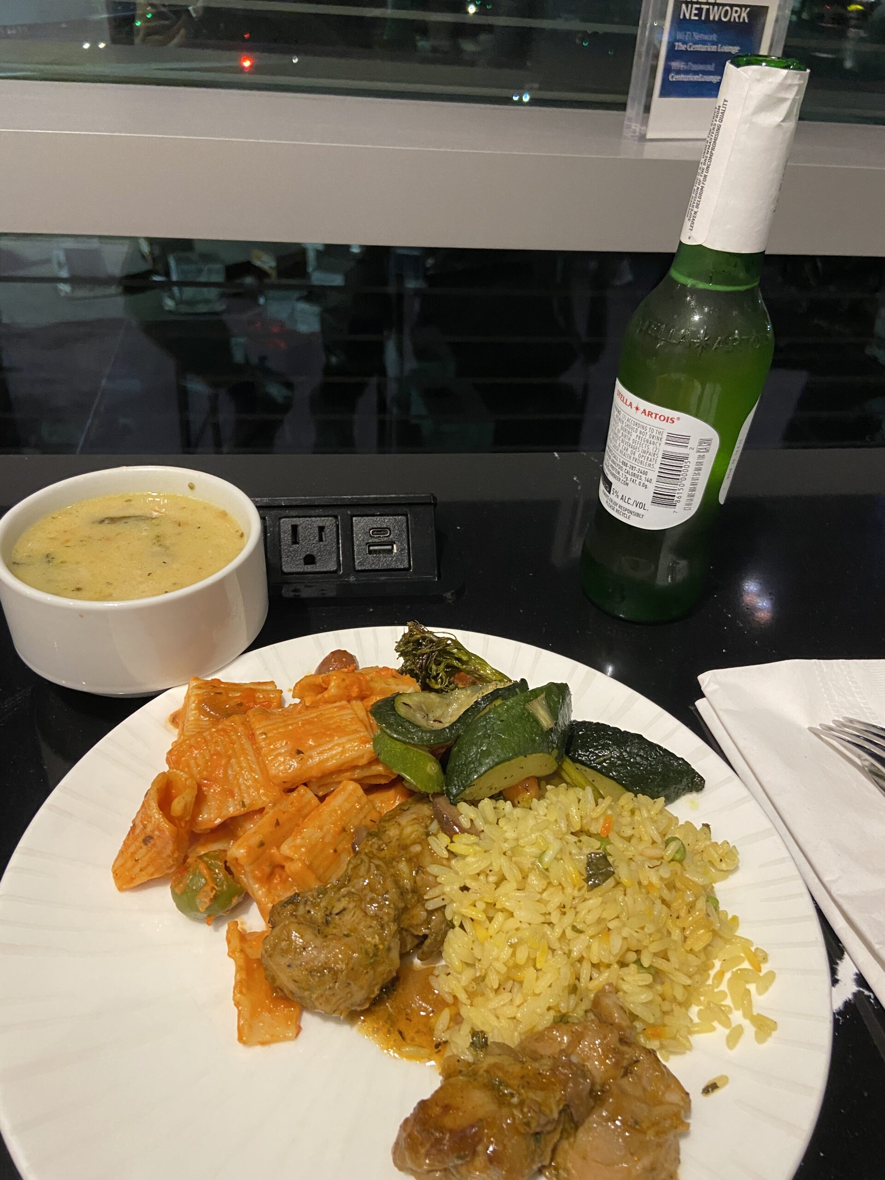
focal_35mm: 26
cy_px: 590
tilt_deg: -35.2
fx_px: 886
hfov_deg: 53.1
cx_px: 442
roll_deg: -4.8
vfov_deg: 67.3
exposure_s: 1/60
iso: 250
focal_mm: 4.25
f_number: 1.8
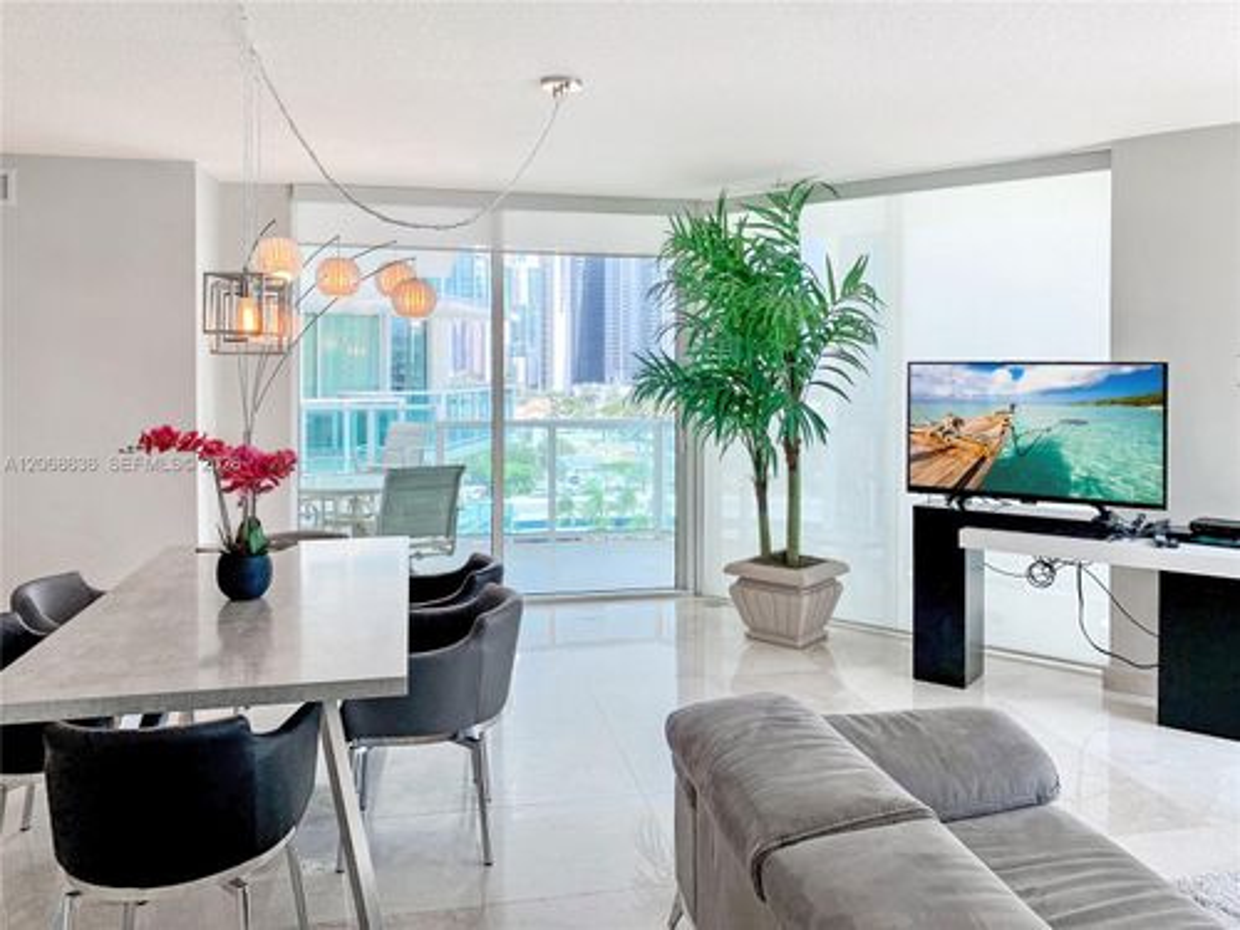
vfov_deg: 53.1
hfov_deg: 67.3
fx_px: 931
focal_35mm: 26
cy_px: 465
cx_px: 620
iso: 25
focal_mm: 4.25
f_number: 1.8
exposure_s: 1/210
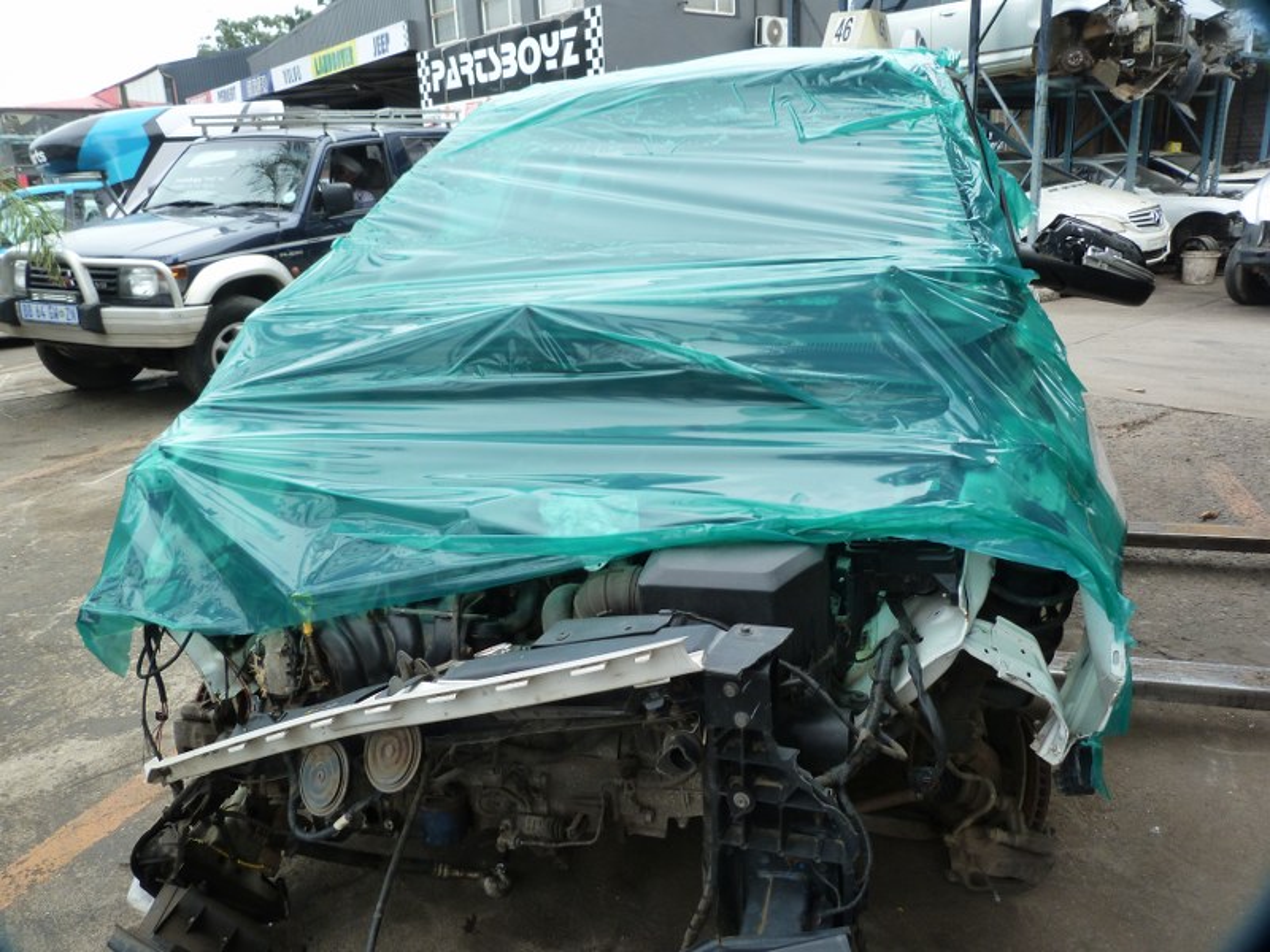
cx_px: 635
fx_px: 917
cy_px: 476
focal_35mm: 25
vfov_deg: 54.9
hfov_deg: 69.4
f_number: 4
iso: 125
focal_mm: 4.5
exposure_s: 1/125
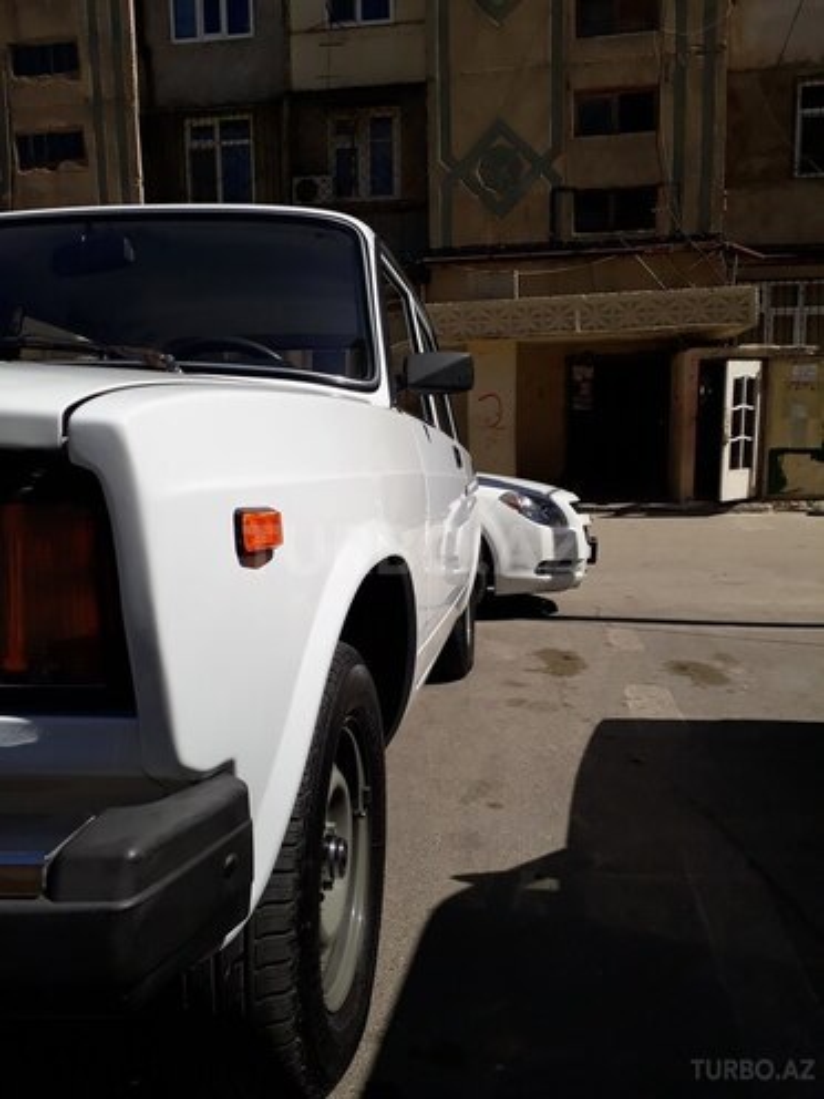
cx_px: 412
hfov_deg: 51.4
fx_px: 857
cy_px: 550
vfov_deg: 65.3
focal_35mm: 27
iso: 40
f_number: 1.9
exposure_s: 1/2681
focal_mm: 3.6
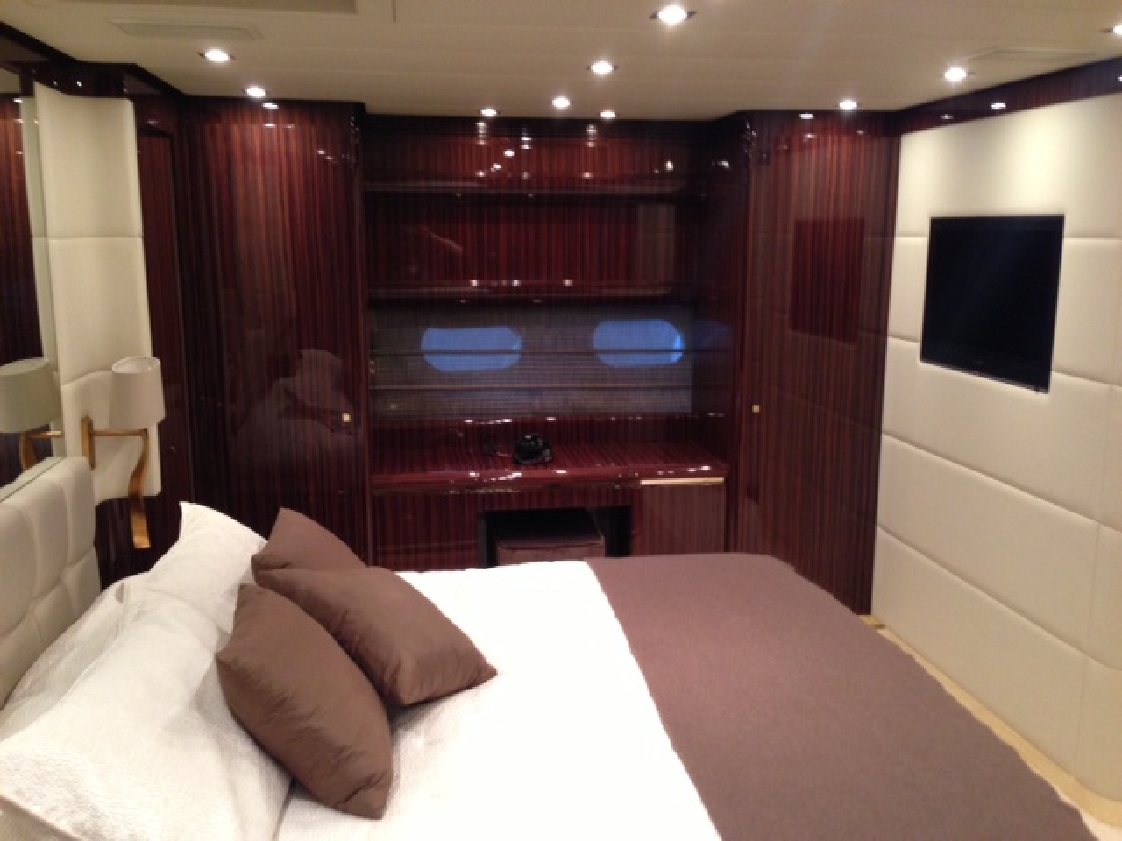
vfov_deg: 42.9
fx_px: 1070
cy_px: 420
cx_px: 561
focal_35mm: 33
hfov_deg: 55.4
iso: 250
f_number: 2.4
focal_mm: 4.13
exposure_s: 1/20
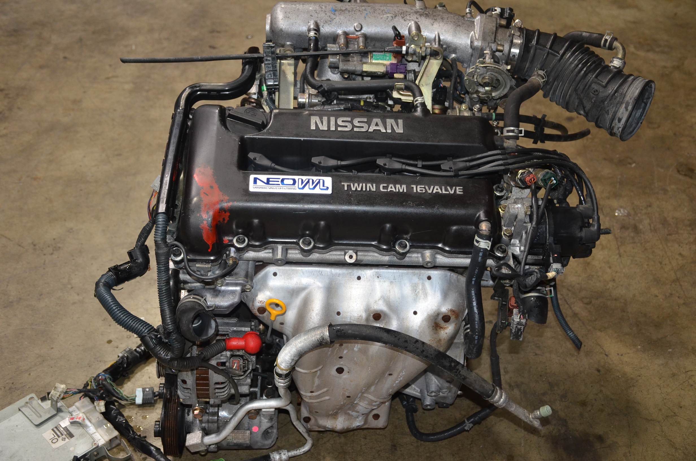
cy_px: 230
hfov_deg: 41.2
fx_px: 926
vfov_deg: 28.0
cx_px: 348
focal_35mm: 48
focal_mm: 32
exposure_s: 1/60
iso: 800
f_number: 4
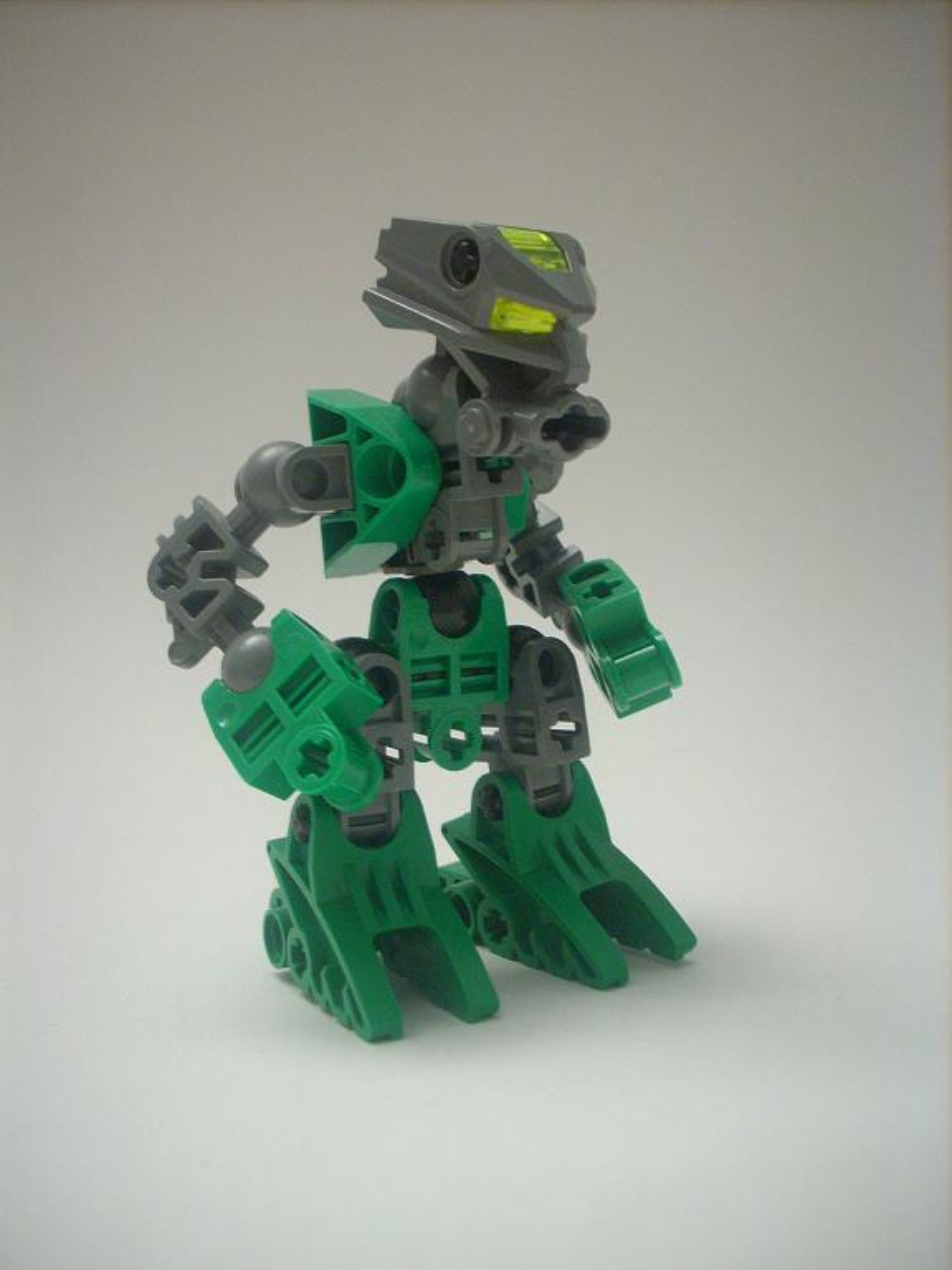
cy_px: 635
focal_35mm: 37
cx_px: 476
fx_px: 1357
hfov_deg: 38.7
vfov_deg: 50.1
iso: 208
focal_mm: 6.2
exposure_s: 1/4
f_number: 2.8
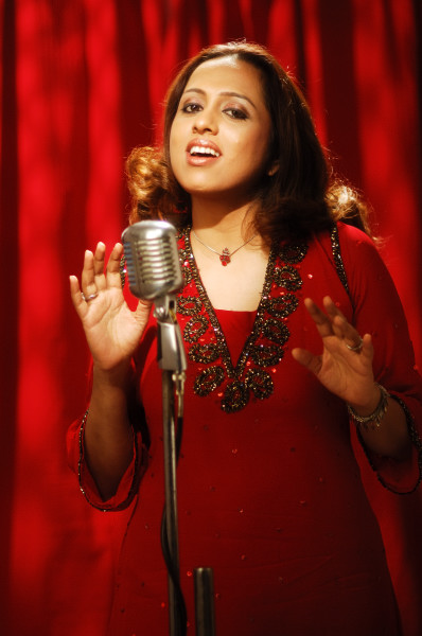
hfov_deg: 10.7
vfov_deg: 16.1
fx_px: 2250
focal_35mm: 128
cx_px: 211
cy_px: 318
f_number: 1.8
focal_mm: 85
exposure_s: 1/30
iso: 400
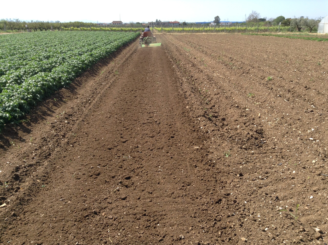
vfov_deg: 42.8
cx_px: 164
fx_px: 312
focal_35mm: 33
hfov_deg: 55.4
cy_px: 122
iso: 25
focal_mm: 3.3
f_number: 2.4
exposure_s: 1/682
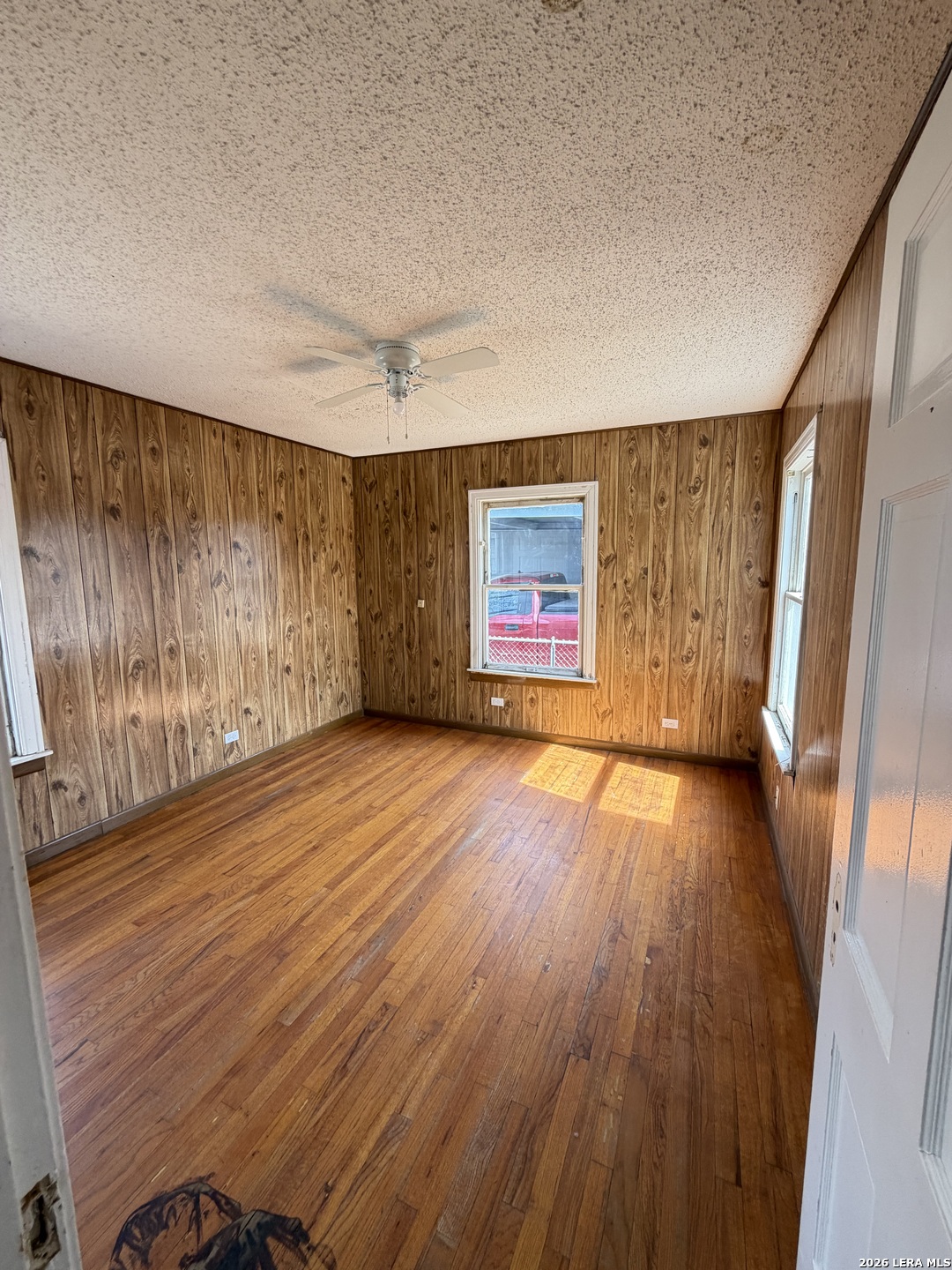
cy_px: 635
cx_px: 476
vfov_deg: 102.1
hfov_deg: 85.7
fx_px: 513
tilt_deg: -7.1
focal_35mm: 14
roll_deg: +0.8
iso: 160
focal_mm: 2.22
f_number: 2.2
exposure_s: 1/121
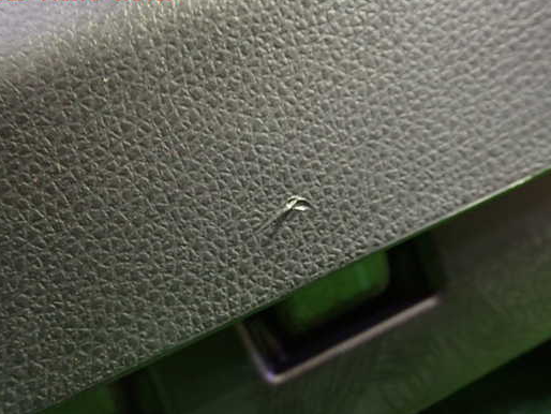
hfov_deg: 52.5
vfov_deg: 40.7
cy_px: 221
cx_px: 298
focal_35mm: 35
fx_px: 557
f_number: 2.3
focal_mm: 5.4
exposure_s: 1/20
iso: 800
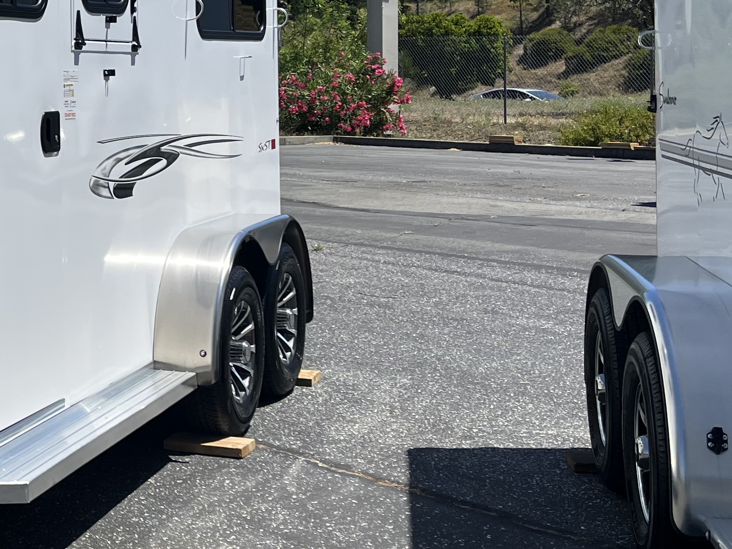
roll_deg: +0.1
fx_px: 1459
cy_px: 89
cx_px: -123
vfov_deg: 21.0
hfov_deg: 25.5
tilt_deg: -0.2
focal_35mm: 69
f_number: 1.6
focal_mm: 5.1
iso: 50
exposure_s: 1/5319
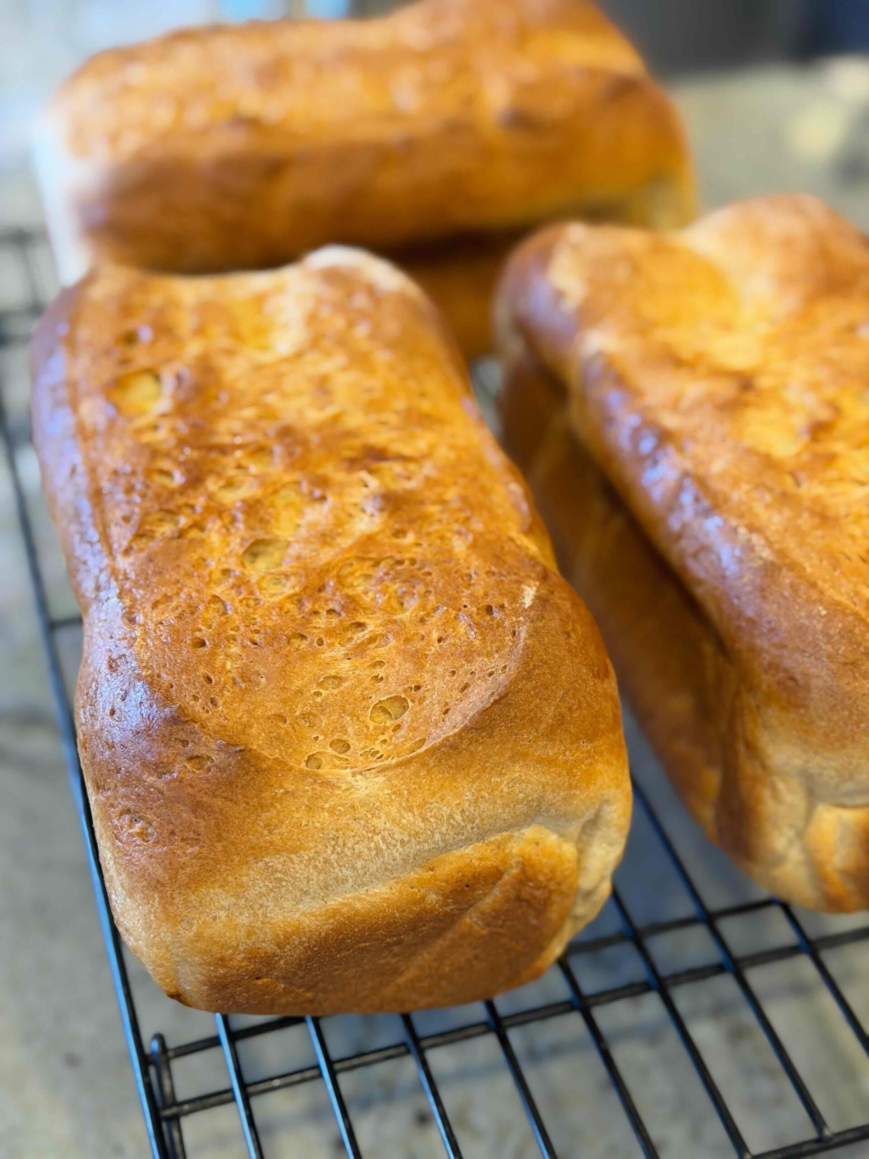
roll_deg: -4.7
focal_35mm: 48
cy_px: 580
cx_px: 434
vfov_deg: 39.7
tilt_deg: -41.5
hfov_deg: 30.3
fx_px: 1607
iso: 250
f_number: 1.78
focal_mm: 6.76
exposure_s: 1/60
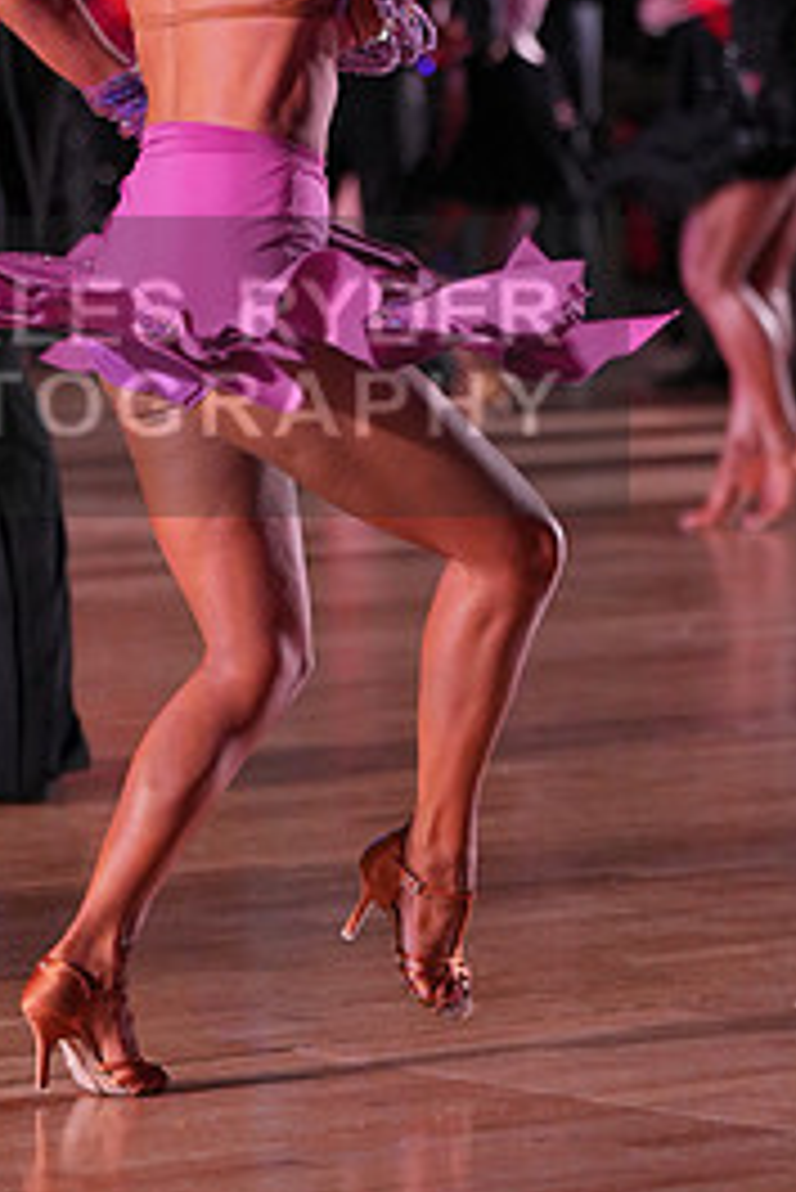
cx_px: 11
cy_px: 369
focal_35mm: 223
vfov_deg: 9.2
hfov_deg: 6.2
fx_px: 7386
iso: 2000
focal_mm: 102
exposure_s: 1/800
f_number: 2.8
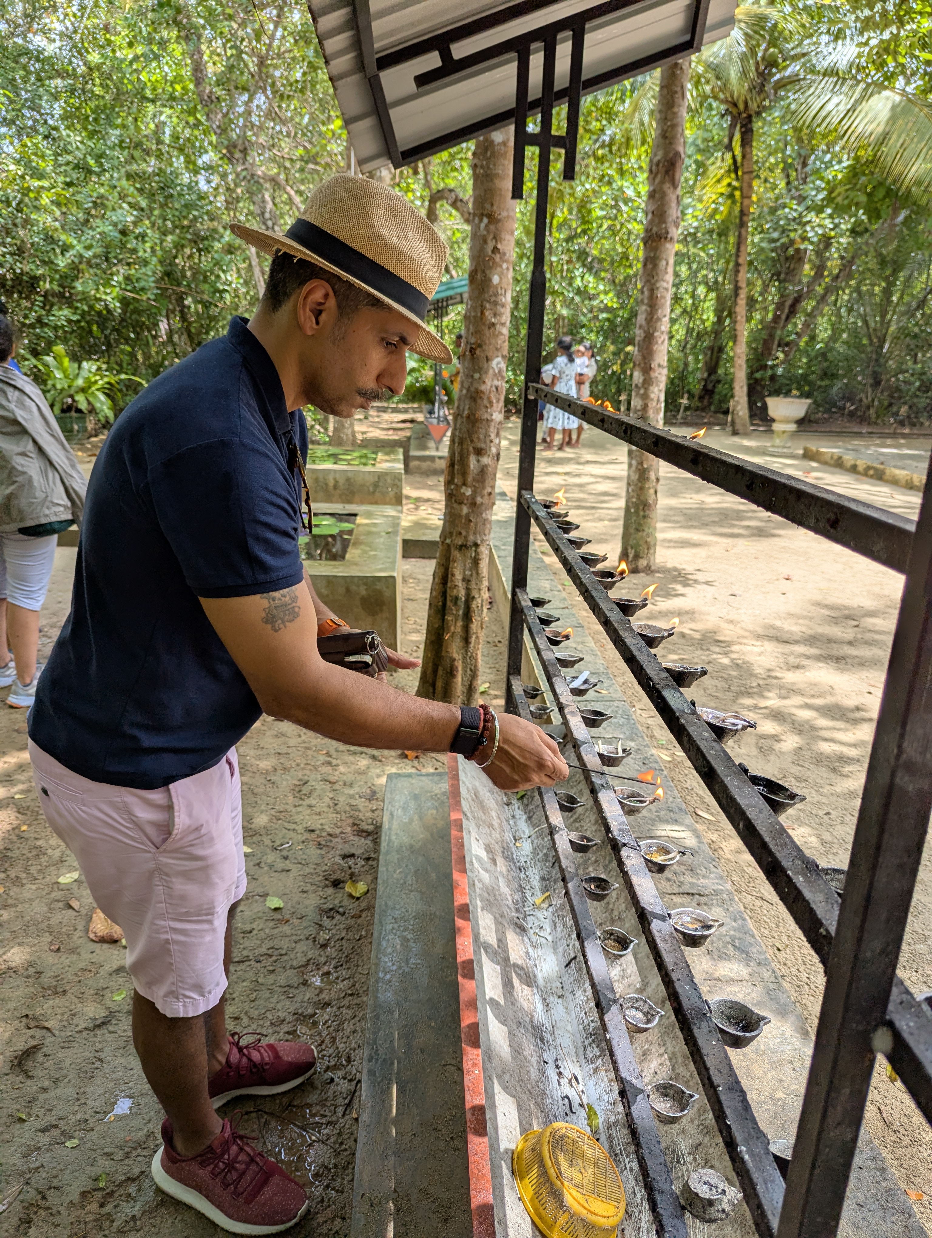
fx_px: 859
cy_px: 619
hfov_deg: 56.9
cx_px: 466
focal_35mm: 24
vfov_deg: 71.5
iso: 40
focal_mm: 6.81
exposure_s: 1/590
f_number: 1.85
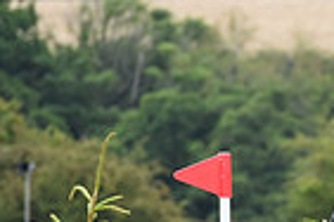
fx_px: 7644
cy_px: 314
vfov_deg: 1.7
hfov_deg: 2.5
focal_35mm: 824
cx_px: 628
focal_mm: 200
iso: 1100
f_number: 5.6
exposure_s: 1/1250
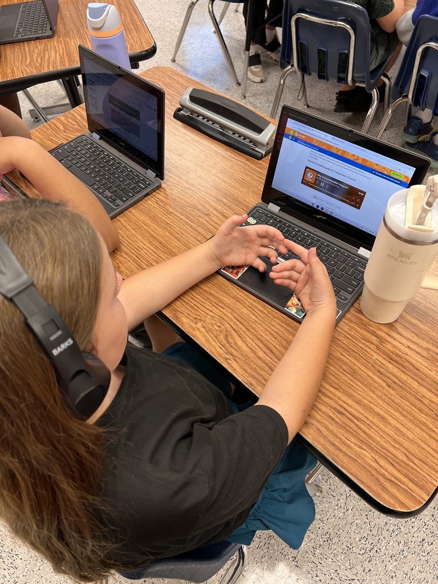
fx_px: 439
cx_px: 219
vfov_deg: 67.3
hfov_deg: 53.1
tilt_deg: -54.7
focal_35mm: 26
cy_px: 292
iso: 80
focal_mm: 5.7
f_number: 1.5
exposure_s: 1/60
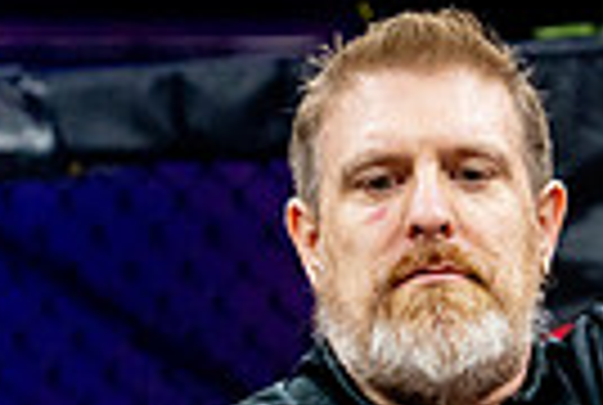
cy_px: 268
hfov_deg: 6.8
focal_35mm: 294
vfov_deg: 4.7
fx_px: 4935
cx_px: 1094
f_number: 2.8
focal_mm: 65
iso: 3200
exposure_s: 1/1250
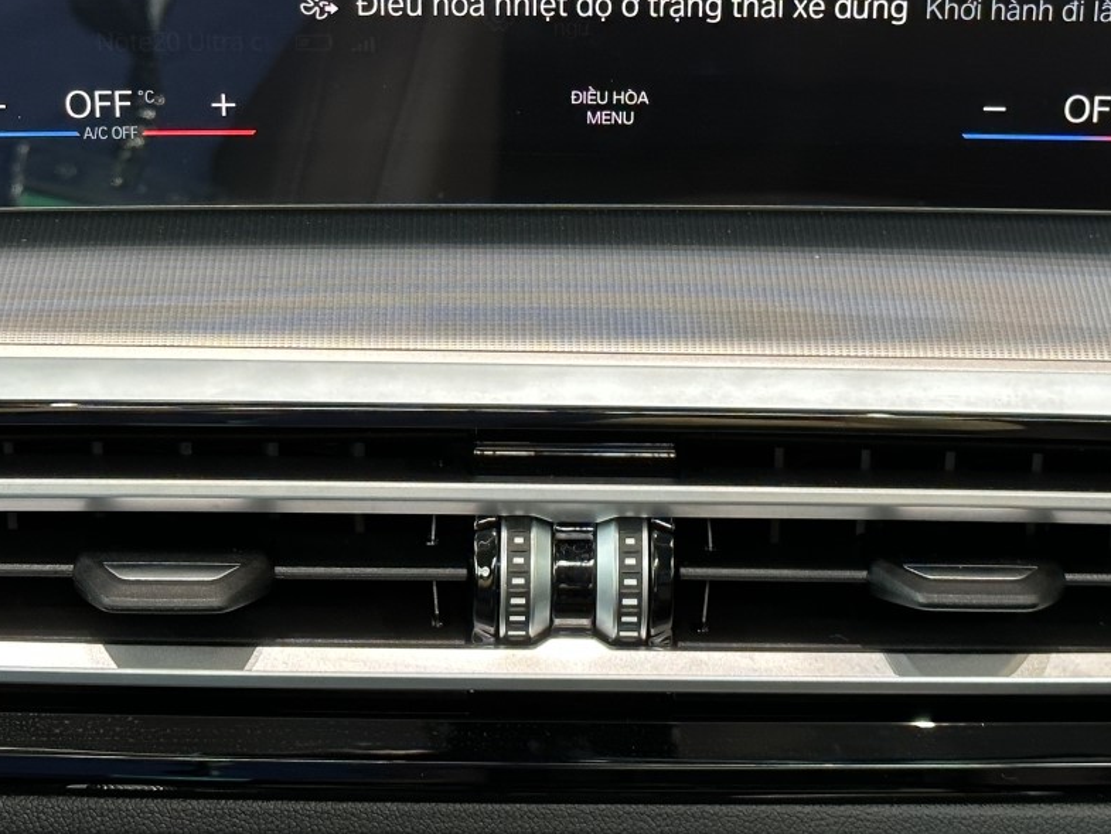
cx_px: 575
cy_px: 122
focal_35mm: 88
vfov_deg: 16.6
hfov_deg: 22.2
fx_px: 2825
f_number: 1.78
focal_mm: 6.86
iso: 100
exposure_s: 1/49
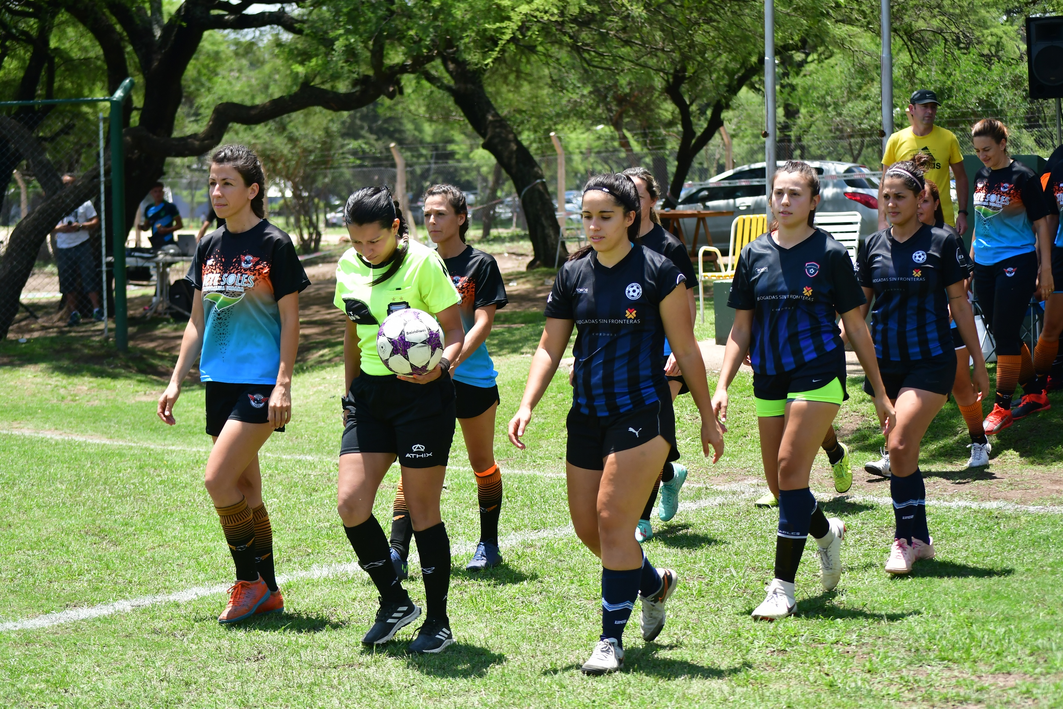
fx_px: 2421
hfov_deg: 24.8
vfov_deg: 16.7
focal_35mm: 82
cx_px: 532
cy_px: 354
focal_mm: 55
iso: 500
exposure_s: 1/1600
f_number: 5
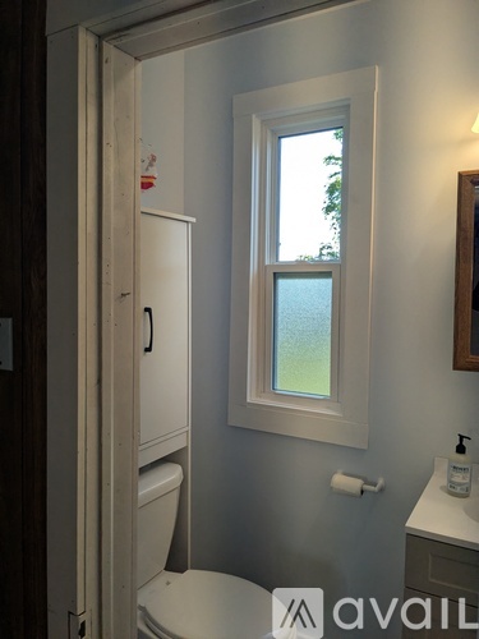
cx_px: 240
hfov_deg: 51.4
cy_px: 320
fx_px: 498
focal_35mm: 27
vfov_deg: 65.3
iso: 47
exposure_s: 1/459
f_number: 1.73
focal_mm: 4.38
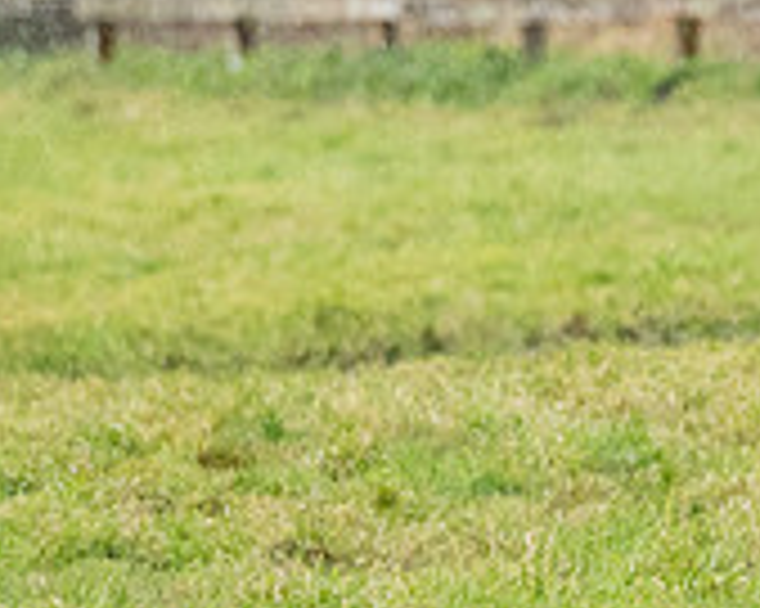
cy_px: -221
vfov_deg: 1.4
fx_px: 25290
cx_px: 1076
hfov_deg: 1.7
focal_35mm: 1125
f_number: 4
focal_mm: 200
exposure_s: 1/400
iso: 1600
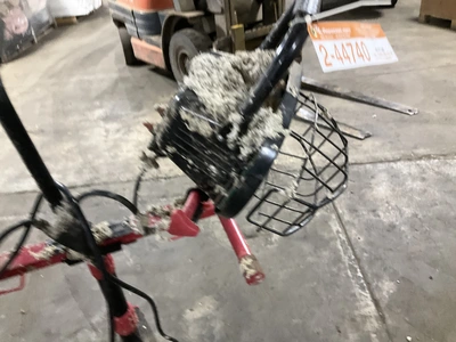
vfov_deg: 48.2
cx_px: 228
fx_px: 382
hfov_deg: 61.7
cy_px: 171
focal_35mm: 29
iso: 320
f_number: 1.8
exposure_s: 1/30
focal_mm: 3
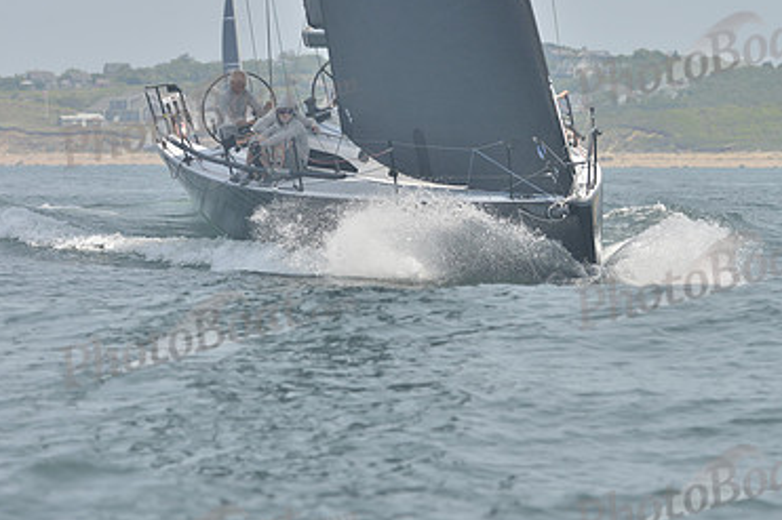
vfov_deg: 4.4
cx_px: 468
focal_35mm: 313
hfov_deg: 6.6
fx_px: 6796
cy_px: 195
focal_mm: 200
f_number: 7.1
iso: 280
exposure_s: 1/1000
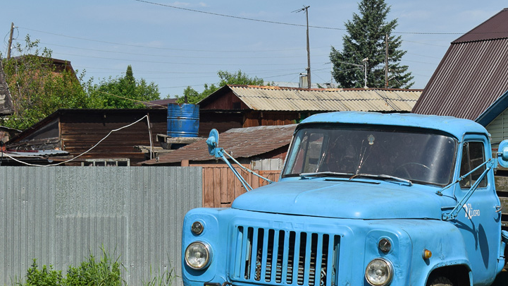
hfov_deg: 14.9
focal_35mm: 144
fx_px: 1937
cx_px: 374
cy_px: 165
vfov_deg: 8.4
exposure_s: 1/1000
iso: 200
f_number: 7.1
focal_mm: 55
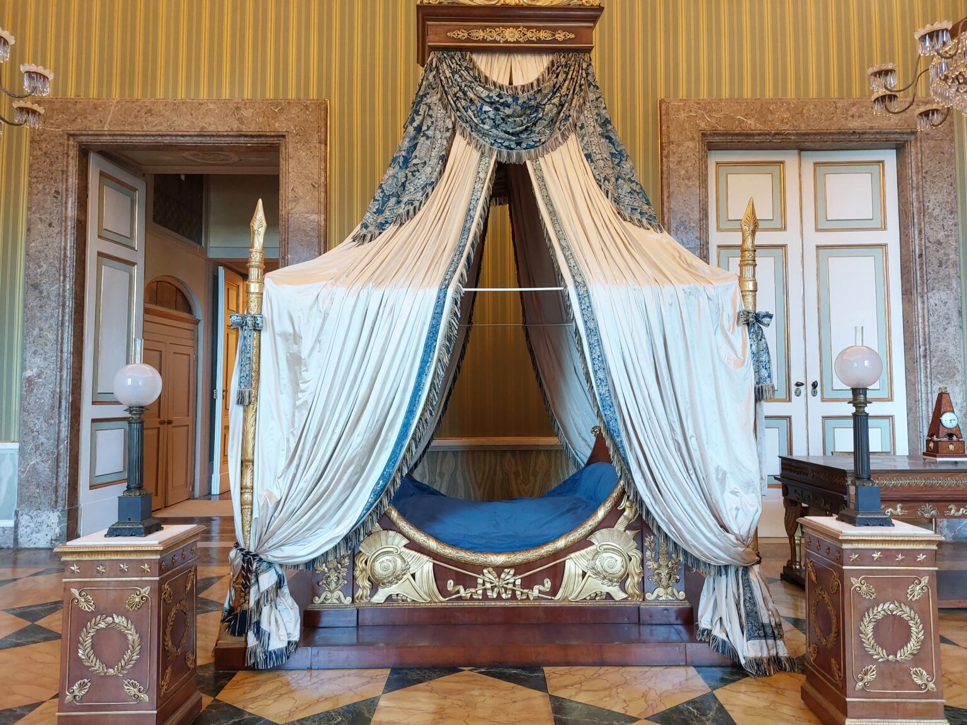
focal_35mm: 25
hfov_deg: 69.4
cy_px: 362
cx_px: 484
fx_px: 698
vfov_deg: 54.9
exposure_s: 1/33
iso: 400
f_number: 1.8
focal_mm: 5.23
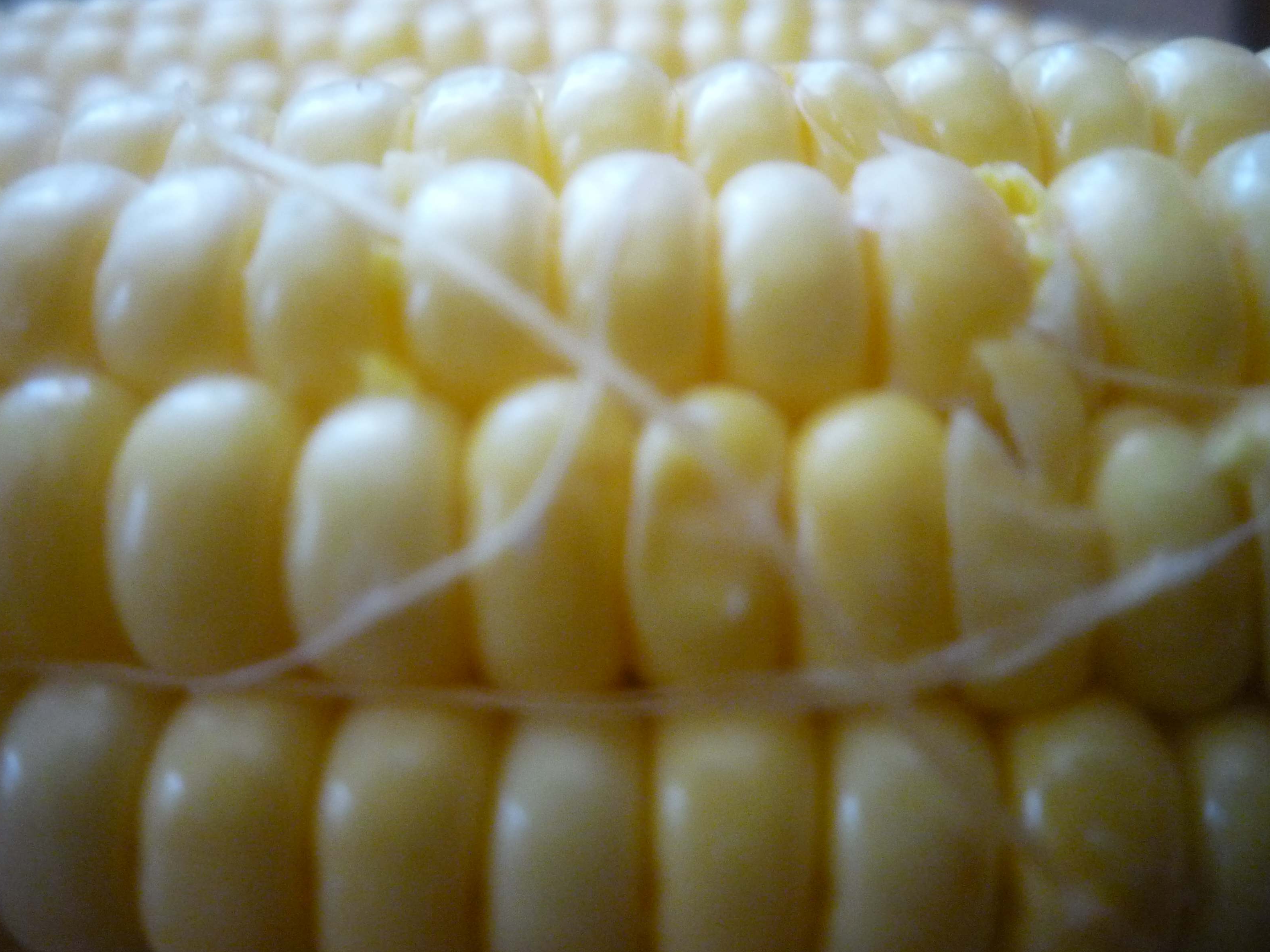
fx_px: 1211
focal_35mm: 33
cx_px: 650
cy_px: 470
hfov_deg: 55.3
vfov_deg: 42.9
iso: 400
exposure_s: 1/25
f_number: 3.3
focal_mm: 5.2
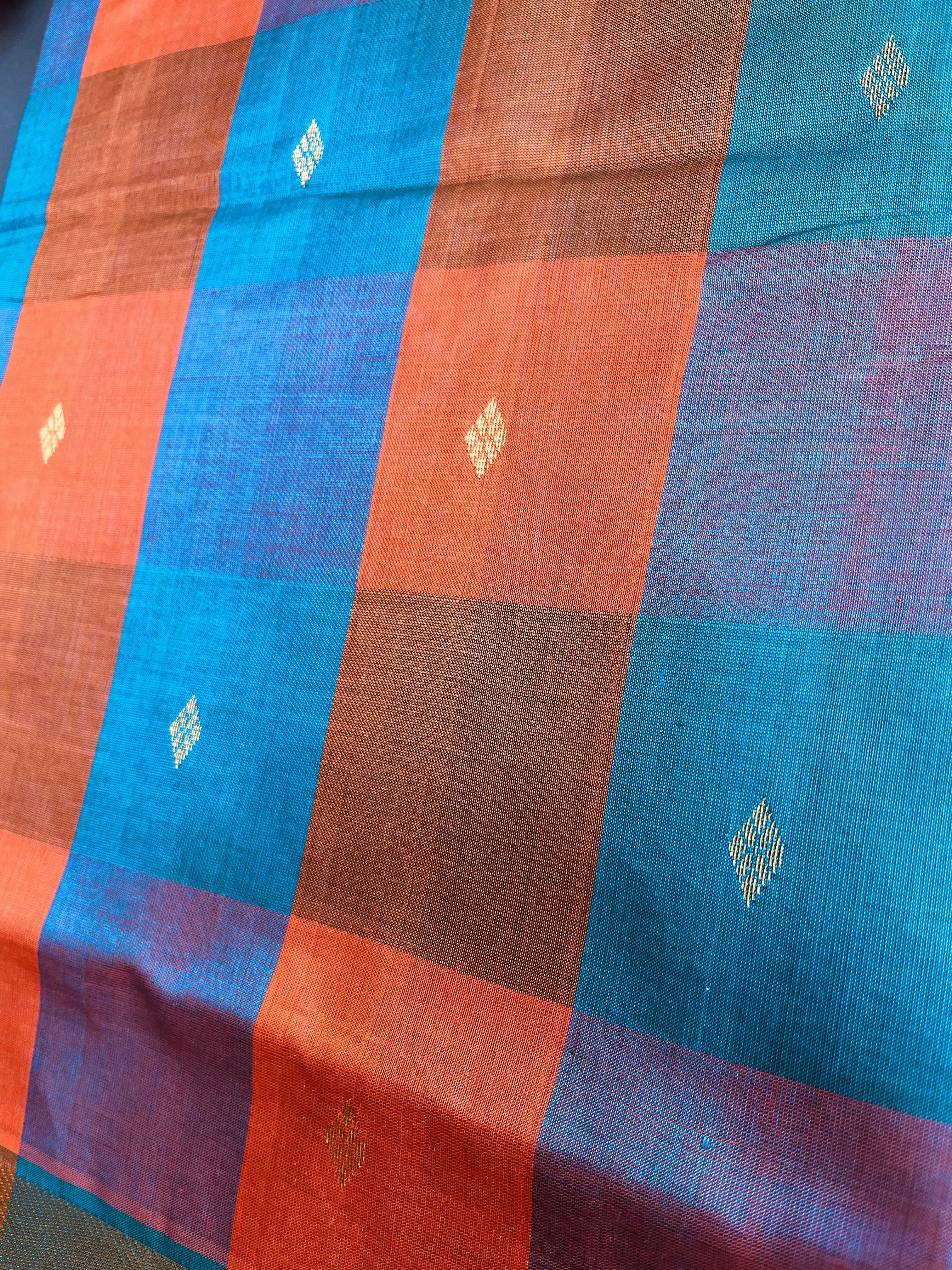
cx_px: 476
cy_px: 635
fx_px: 953
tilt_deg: +3.2
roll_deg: -10.1
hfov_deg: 53.1
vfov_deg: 67.3
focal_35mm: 26
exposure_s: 1/121
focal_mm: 5.1
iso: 100
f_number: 1.6
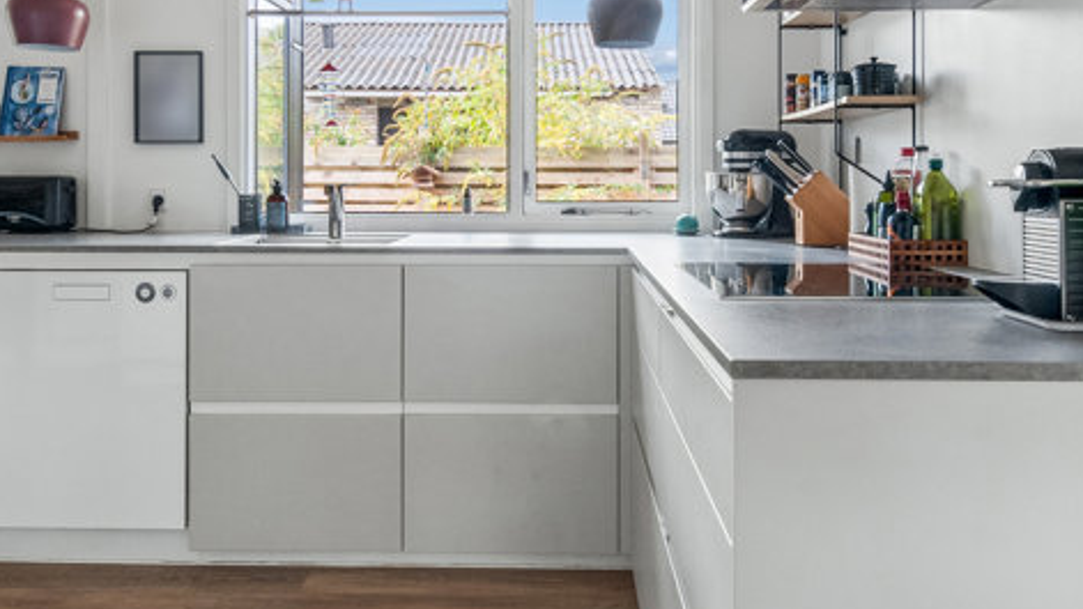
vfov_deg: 35.9
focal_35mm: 32
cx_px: 527
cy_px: 153
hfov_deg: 61.0
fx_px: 919
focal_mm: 12
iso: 400
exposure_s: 1/10
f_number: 10
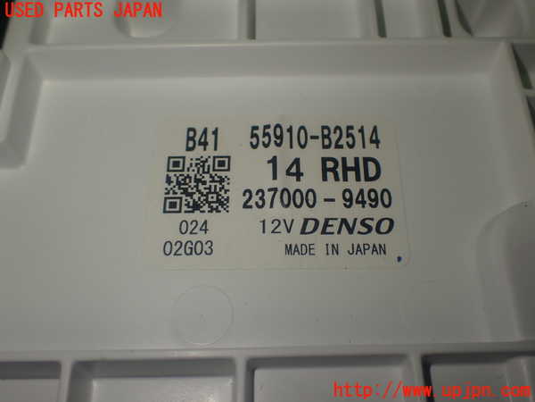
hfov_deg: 49.0
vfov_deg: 37.7
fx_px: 587
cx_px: 268
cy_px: 201
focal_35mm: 38
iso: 100
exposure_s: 1/100
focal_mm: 6.83
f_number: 3.5
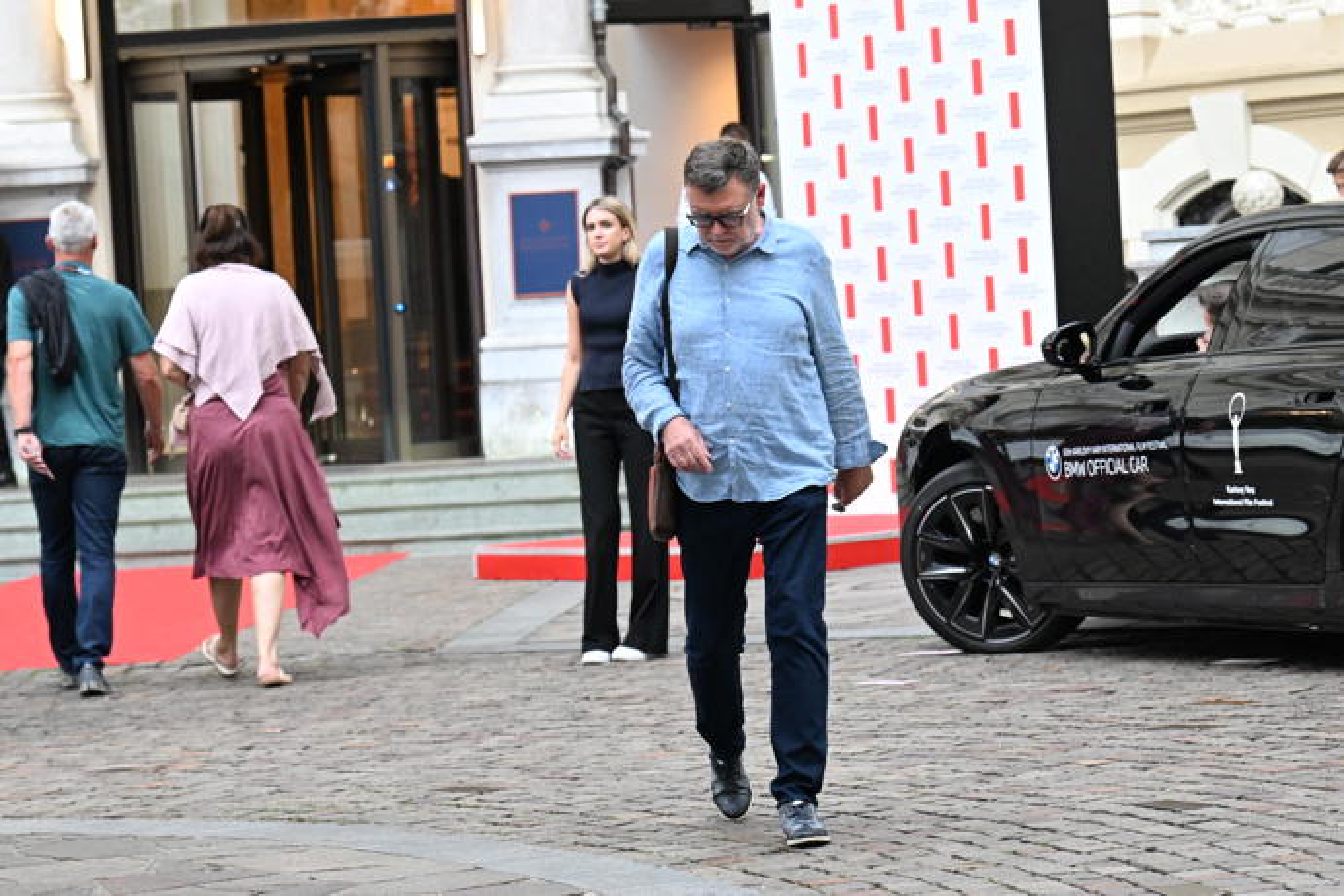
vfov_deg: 8.9
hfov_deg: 13.3
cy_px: 448
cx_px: 672
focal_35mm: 154
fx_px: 5749
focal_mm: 103
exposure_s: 1/250
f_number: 4.5
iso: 2500
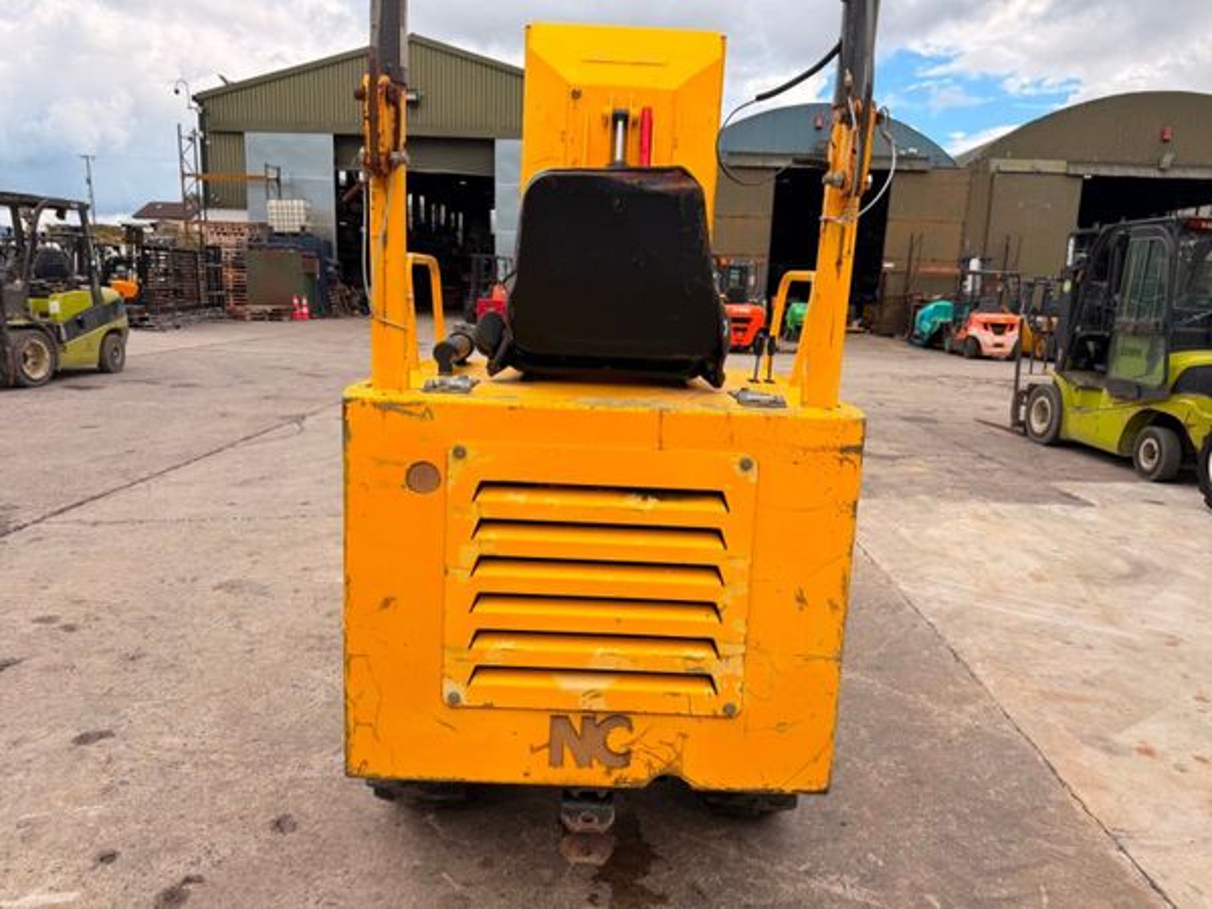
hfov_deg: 71.6
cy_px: 454
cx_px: 606
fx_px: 840
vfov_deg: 56.8
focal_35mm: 24
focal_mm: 6.76
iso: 80
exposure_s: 1/2801
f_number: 1.78
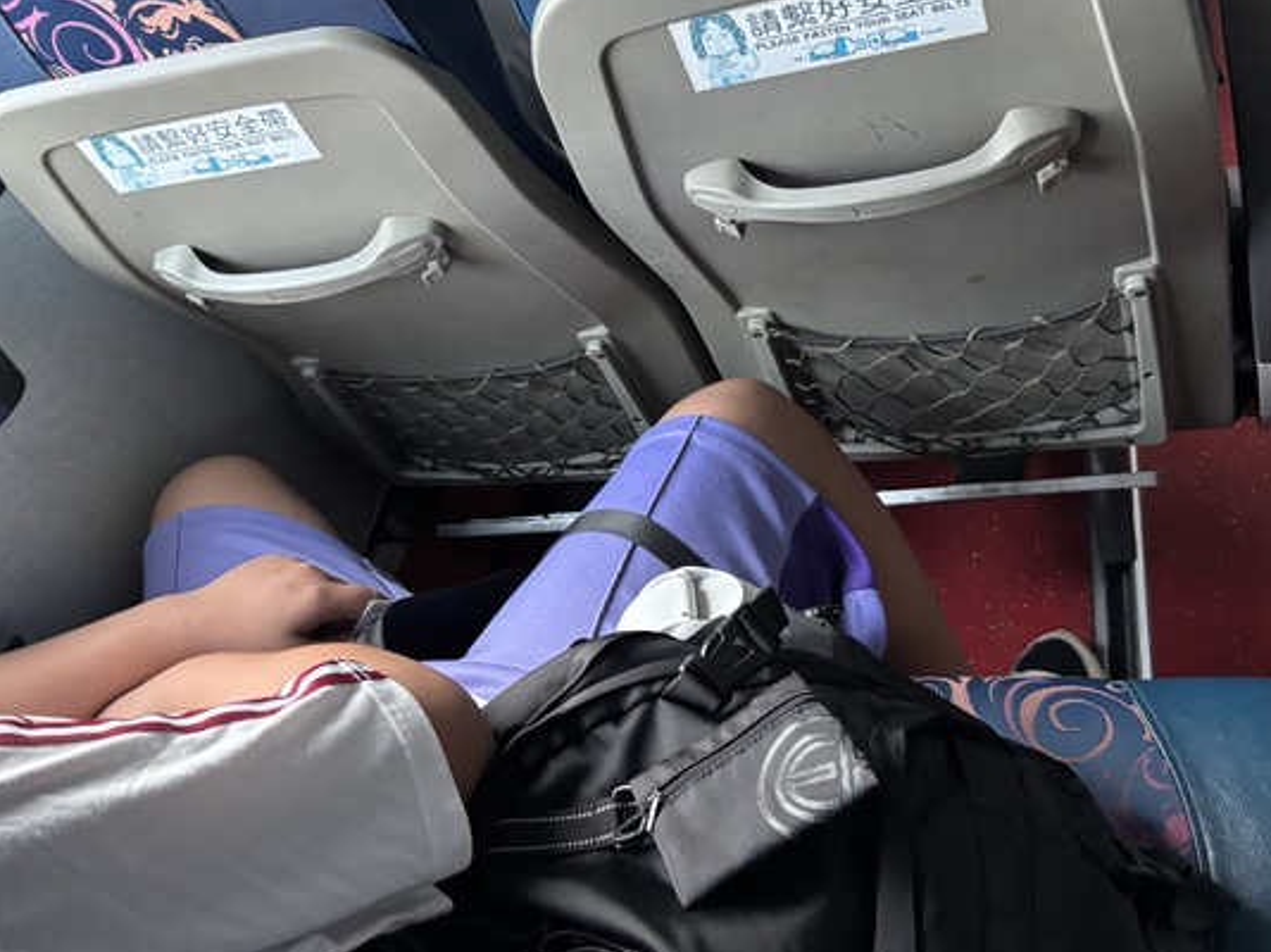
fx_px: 1395
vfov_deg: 37.6
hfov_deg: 48.9
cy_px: 408
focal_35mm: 38
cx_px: 581
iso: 500
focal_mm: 5.96
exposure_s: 1/53
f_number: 1.6
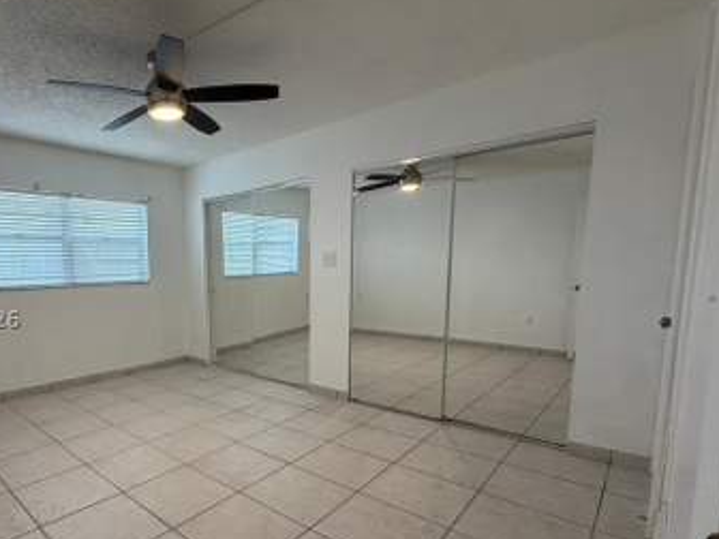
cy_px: 319
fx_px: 415
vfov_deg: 65.5
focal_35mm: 20
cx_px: 216
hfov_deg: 77.9
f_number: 2.2
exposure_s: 1/120
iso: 160
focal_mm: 2.22
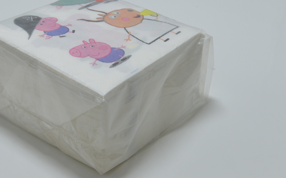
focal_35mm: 75
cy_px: 81
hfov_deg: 27.4
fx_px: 585
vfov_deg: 17.4
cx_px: 104
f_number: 13
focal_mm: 55
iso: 2000
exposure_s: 1/60
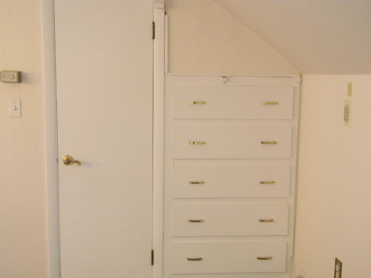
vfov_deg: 35.1
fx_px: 439
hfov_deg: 45.8
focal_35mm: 41
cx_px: 186
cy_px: 139
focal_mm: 7.3
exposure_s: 1/6.1
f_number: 3.8
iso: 200
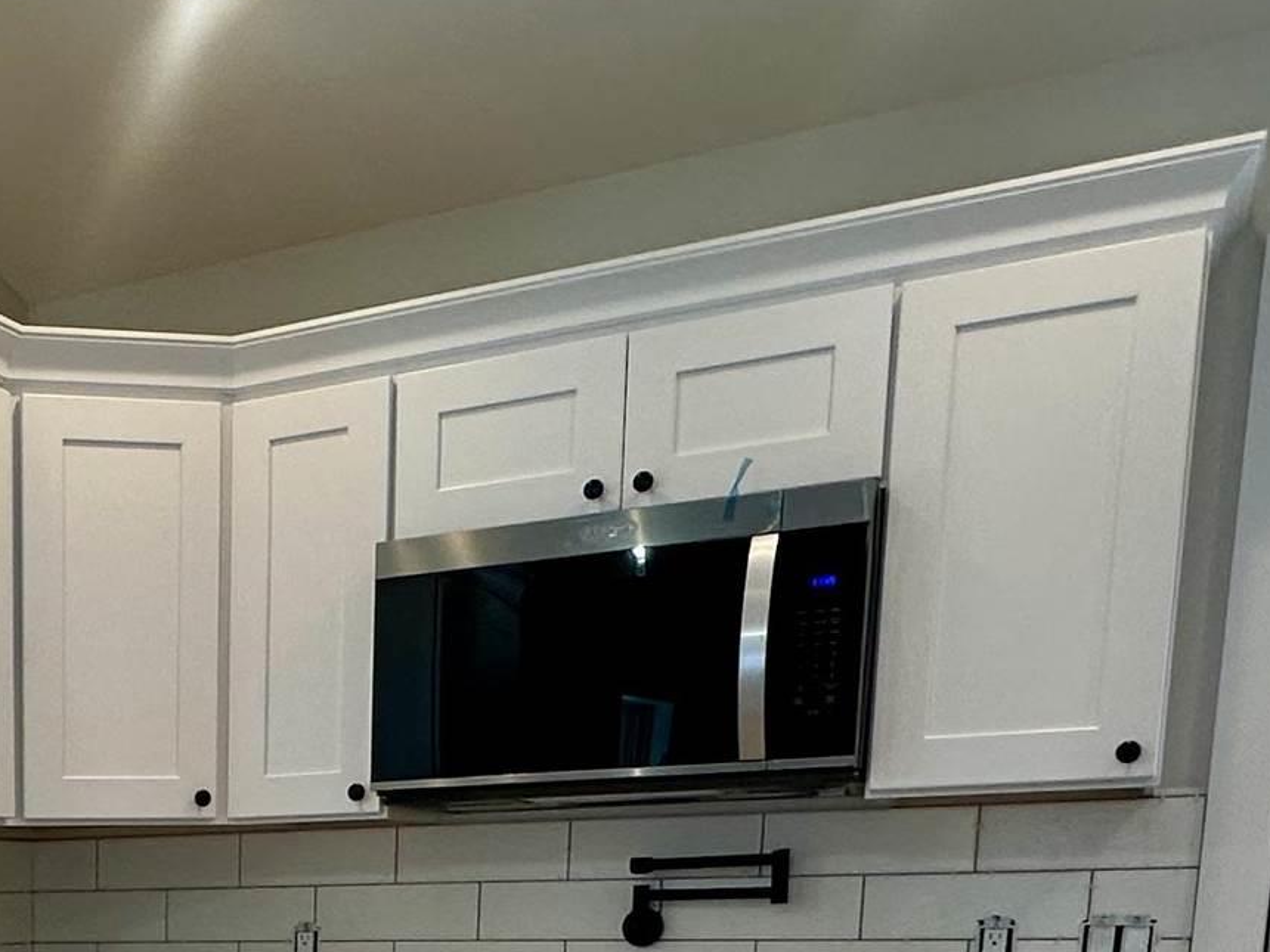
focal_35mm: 50
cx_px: -56
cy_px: 1235
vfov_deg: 25.2
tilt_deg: -10.6
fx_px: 1834
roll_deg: +0.0
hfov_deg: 34.1
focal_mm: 2.22
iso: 125
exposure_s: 1/120
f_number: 2.2
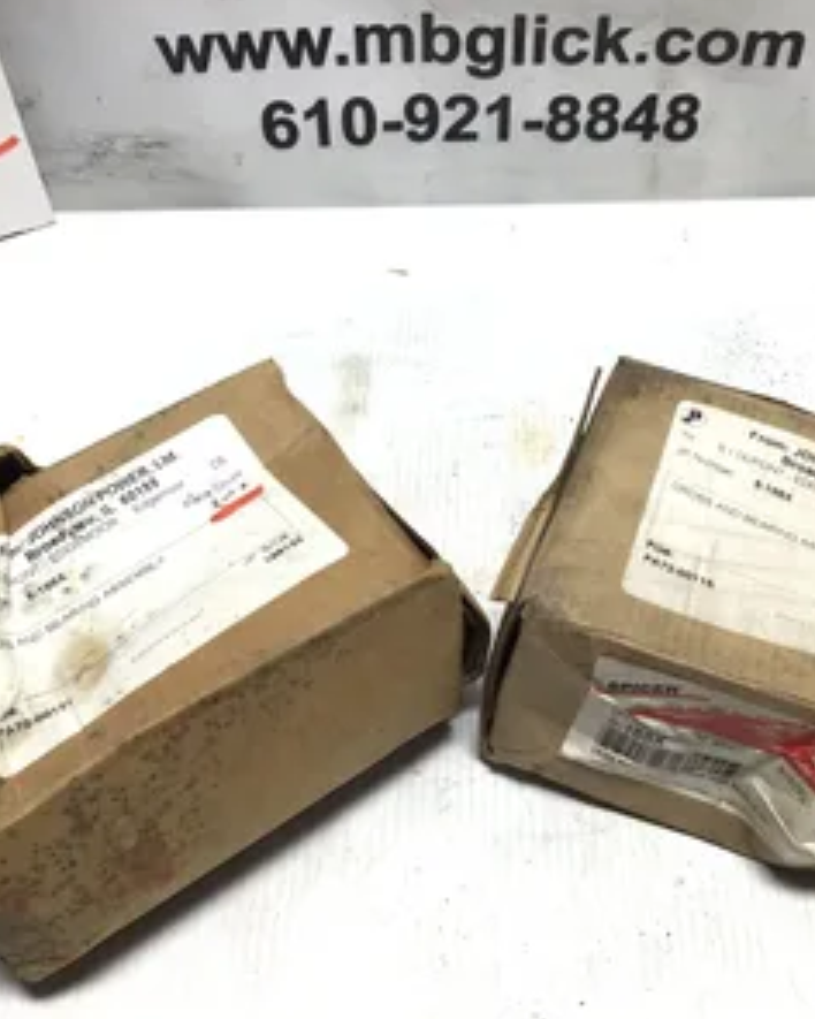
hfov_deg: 36.4
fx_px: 1236
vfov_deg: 44.8
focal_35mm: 41
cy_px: 504
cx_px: 466
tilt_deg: -49.6
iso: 32
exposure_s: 1/120
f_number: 2.4
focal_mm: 3.3
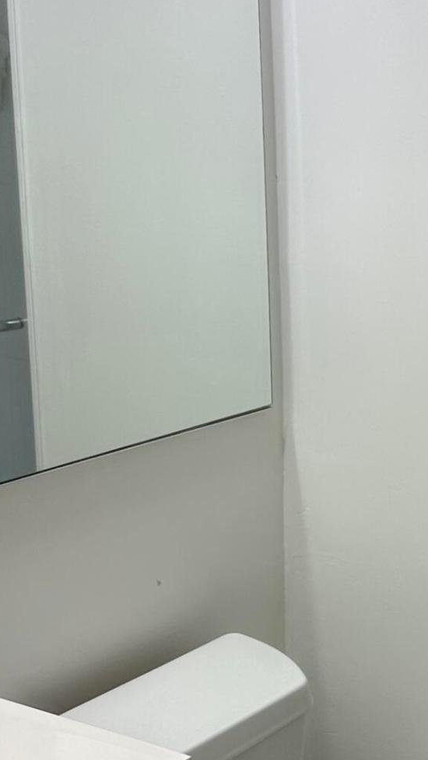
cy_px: 374
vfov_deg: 27.5
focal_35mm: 77
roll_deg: -1.2
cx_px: 612
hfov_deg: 14.7
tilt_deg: -13.2
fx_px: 1554
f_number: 1.78
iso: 64
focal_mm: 6.86
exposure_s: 1/228
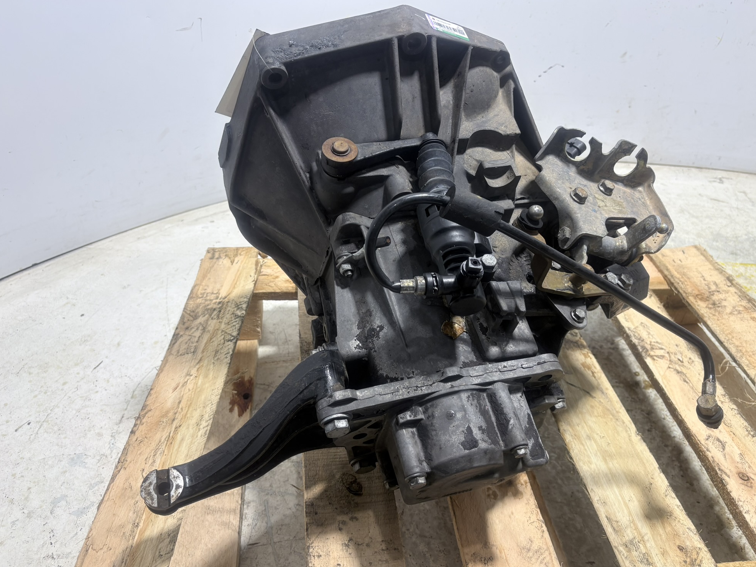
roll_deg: -2.2
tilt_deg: -36.1
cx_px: 376
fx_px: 590
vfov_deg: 51.4
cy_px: 287
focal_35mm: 27
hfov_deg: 65.3
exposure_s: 1/120
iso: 64
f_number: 1.6
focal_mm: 5.96
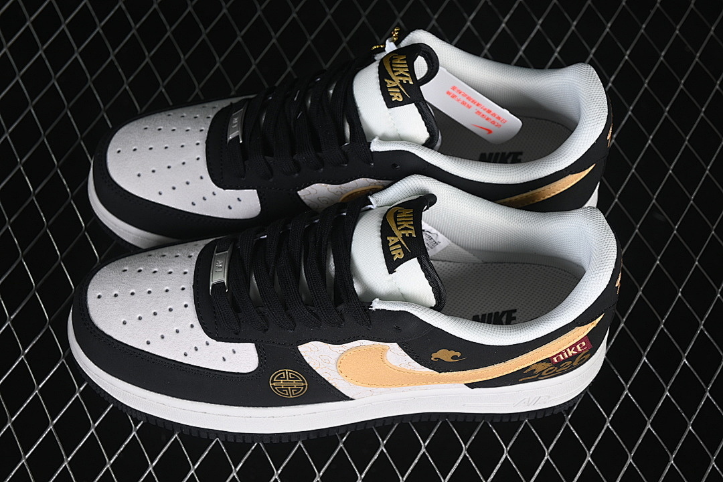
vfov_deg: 18.2
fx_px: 1506
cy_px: 241
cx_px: 362
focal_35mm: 75
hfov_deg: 27.0
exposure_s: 1/60
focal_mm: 50
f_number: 6.3
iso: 160
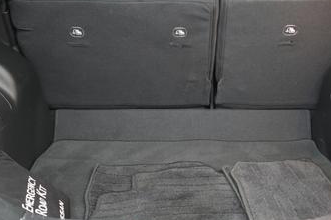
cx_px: 185
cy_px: 61
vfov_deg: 25.7
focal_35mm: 52
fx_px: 478
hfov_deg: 38.2
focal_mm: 27
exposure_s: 1/60
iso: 4000
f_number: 2.8
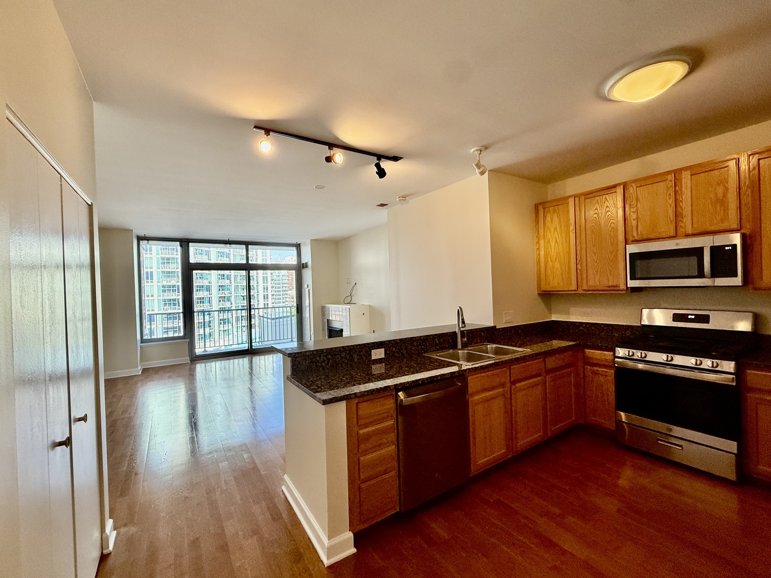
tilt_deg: +0.1
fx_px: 312
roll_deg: -0.1
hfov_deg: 102.1
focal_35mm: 14
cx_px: 386
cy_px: 289
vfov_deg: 85.7
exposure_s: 1/120
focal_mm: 2.22
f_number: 2.2
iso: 160
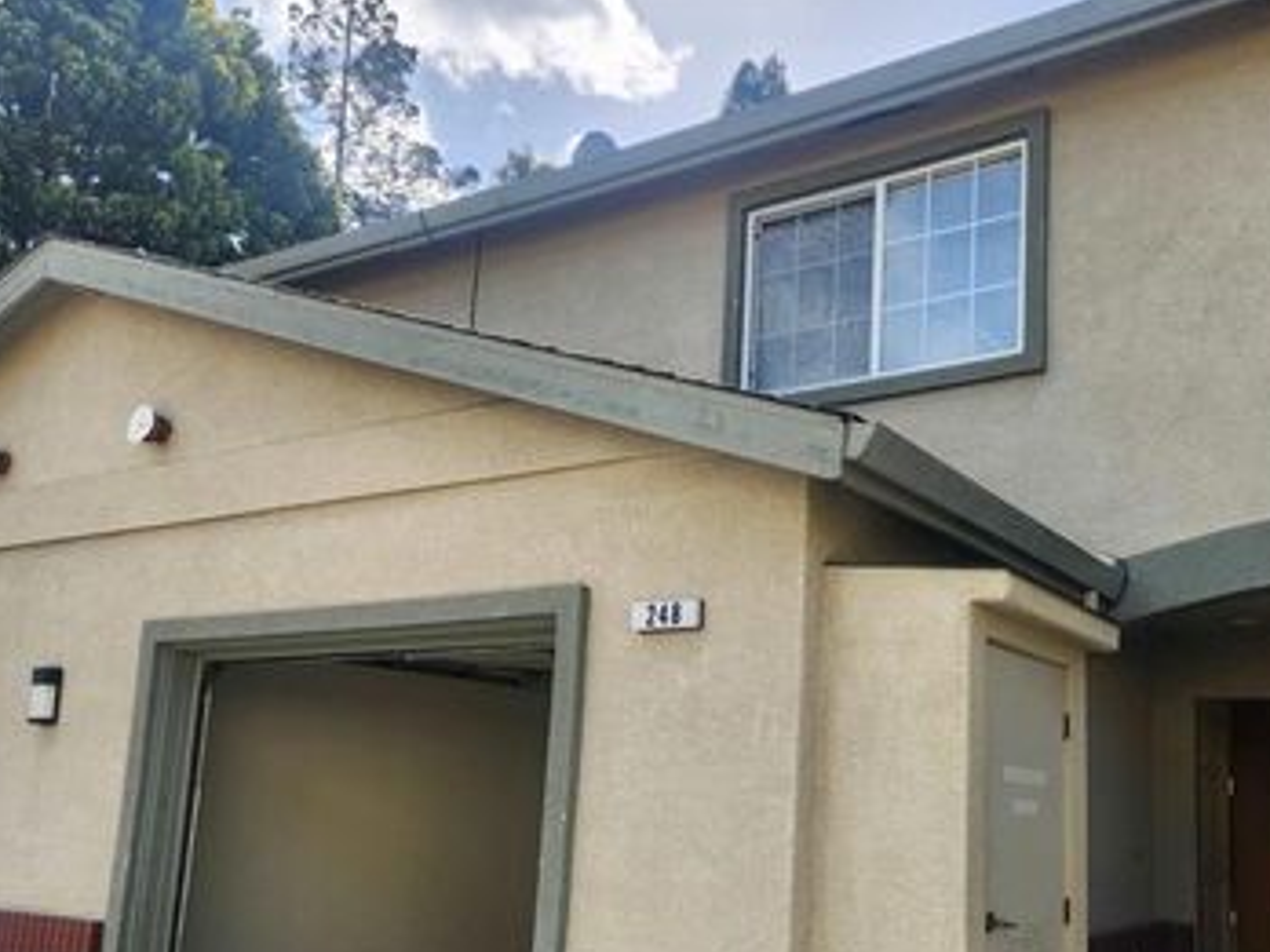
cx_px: 836
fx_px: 1211
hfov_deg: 54.3
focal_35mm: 33
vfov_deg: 42.2
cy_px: 662
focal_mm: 5.4
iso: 20
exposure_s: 1/601
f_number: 1.8
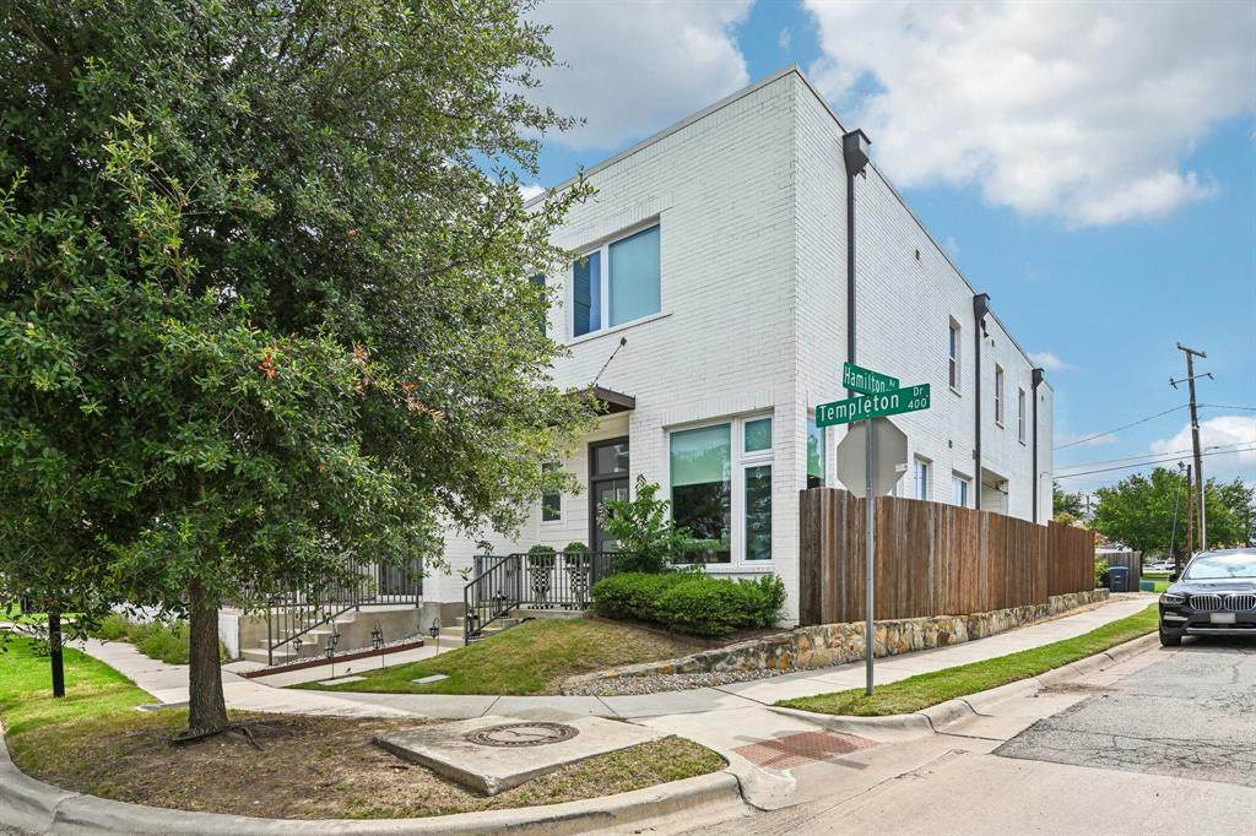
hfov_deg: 90.0
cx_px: 628
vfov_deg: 67.3
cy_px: 418
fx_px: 628
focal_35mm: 18
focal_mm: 18
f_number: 8
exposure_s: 1/1000
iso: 400
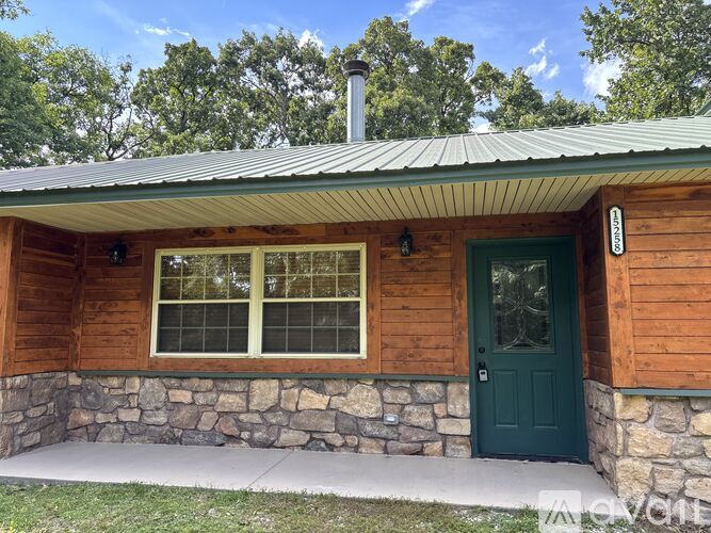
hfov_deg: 67.3
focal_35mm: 26
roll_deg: -0.8
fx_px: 534
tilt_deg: +6.3
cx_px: 356
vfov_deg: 53.0
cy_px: 266
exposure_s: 1/425
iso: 50
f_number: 1.6
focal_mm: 5.96
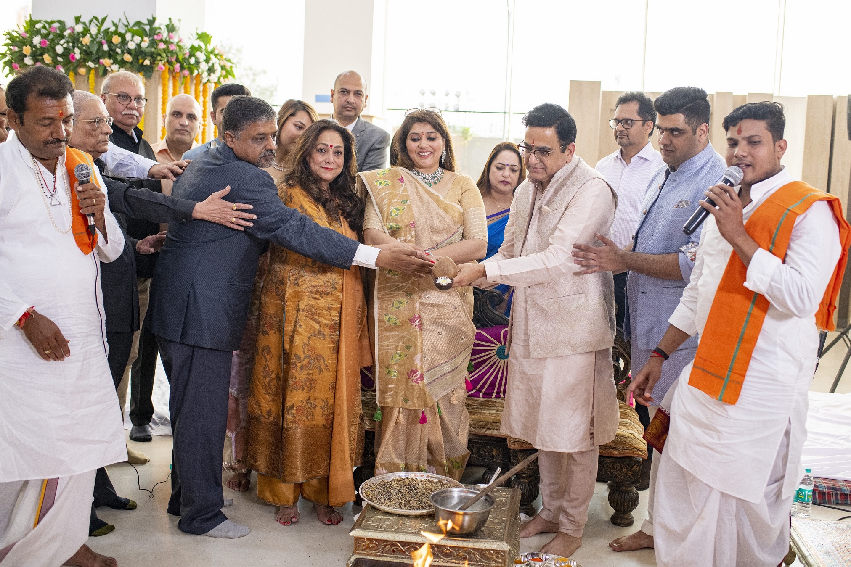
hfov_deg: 54.4
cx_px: 426
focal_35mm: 35
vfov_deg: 37.9
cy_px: 284
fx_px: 827
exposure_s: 1/250
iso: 1000
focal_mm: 35
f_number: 3.2
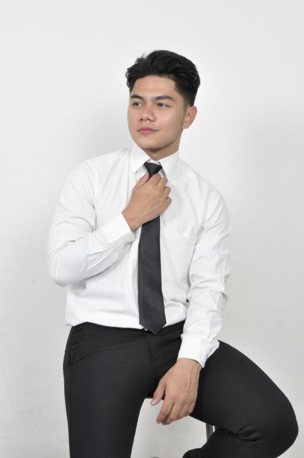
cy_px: 229
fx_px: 915
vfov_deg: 28.1
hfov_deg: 18.9
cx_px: 152
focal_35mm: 72
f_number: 14
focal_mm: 48
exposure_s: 1/15
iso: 800
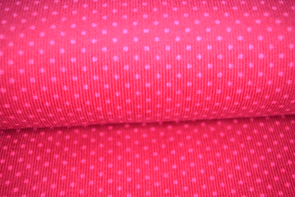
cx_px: 149
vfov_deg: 27.5
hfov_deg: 40.3
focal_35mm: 49
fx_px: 401
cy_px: 98
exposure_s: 1/60
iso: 800
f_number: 5
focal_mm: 32
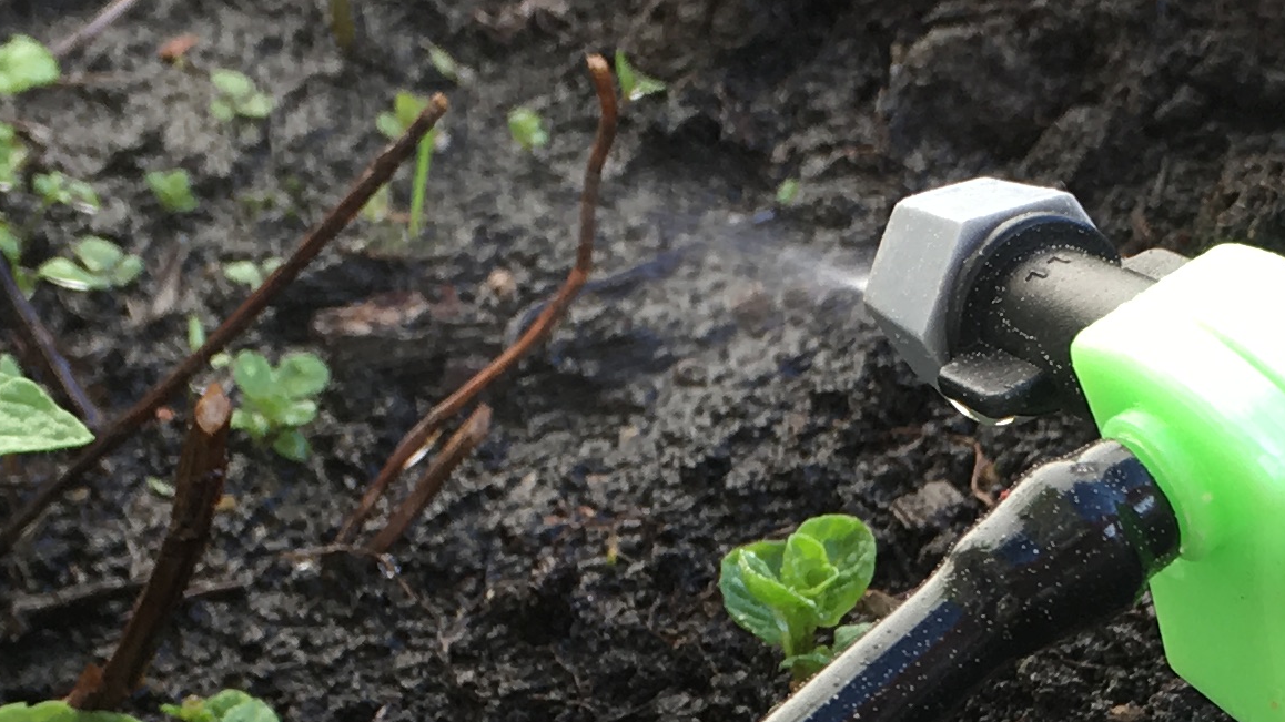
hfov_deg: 19.3
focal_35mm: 110
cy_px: 1067
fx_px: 3748
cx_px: 962
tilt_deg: -43.8
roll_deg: +12.4
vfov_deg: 10.6
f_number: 2.2
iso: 25
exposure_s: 1/103
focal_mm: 4.15
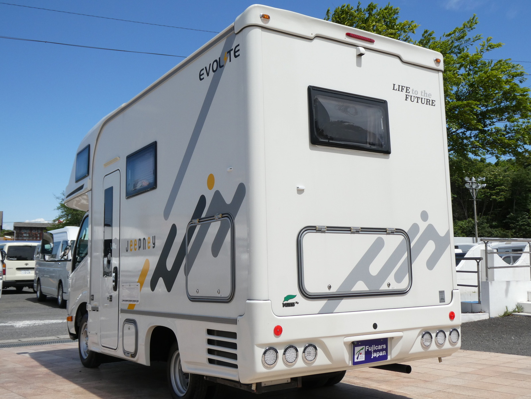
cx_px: 266
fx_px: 568
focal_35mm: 37
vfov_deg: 38.7
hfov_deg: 50.1
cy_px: 200
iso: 80
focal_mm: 6.7
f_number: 3.7
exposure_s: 1/1000
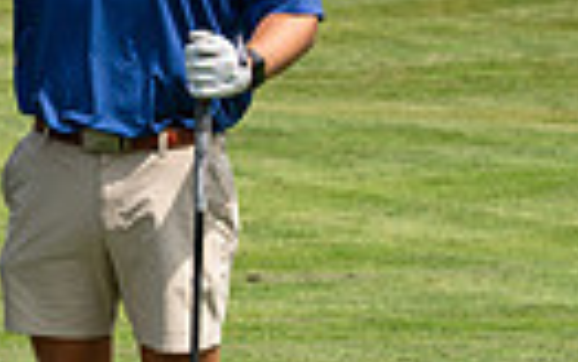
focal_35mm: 190
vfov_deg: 6.9
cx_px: -481
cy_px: 71
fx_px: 2994
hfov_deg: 10.4
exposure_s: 1/1600
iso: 250
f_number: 6.3
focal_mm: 42
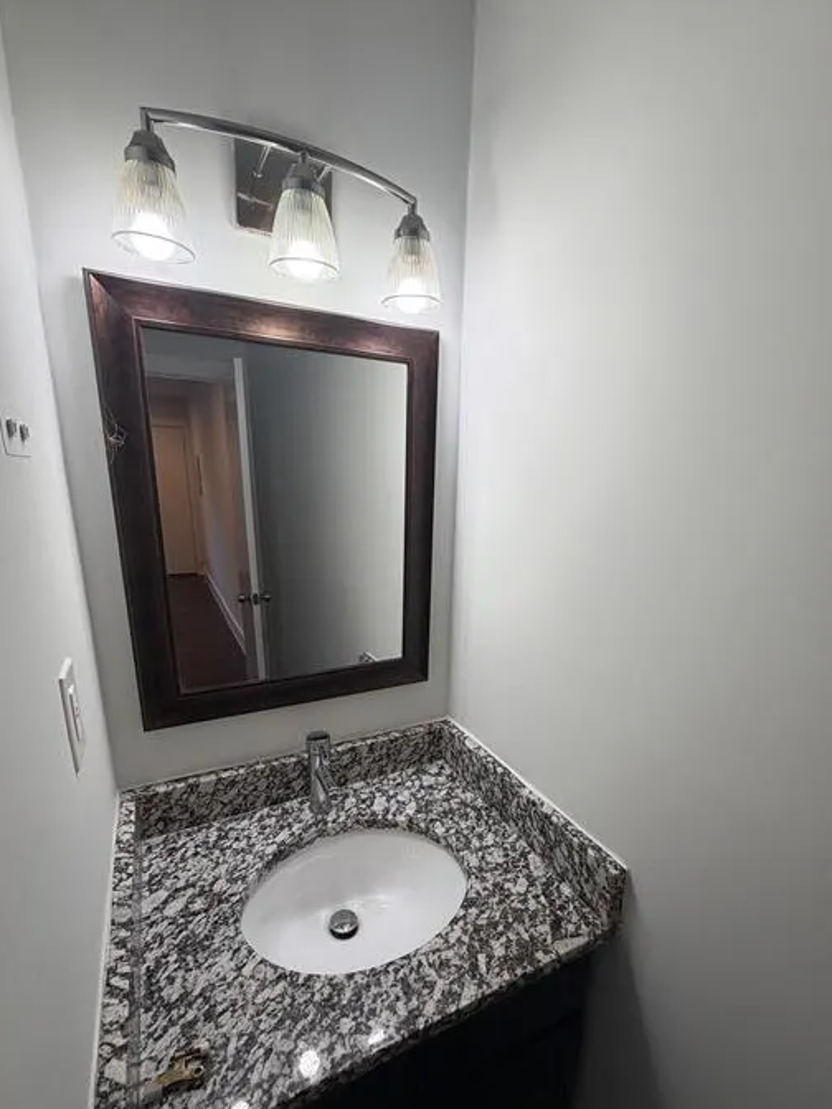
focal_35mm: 16
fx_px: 513
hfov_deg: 78.1
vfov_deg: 94.0
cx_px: 416
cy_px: 622
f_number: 2.2
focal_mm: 2.22
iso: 100
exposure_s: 1/120
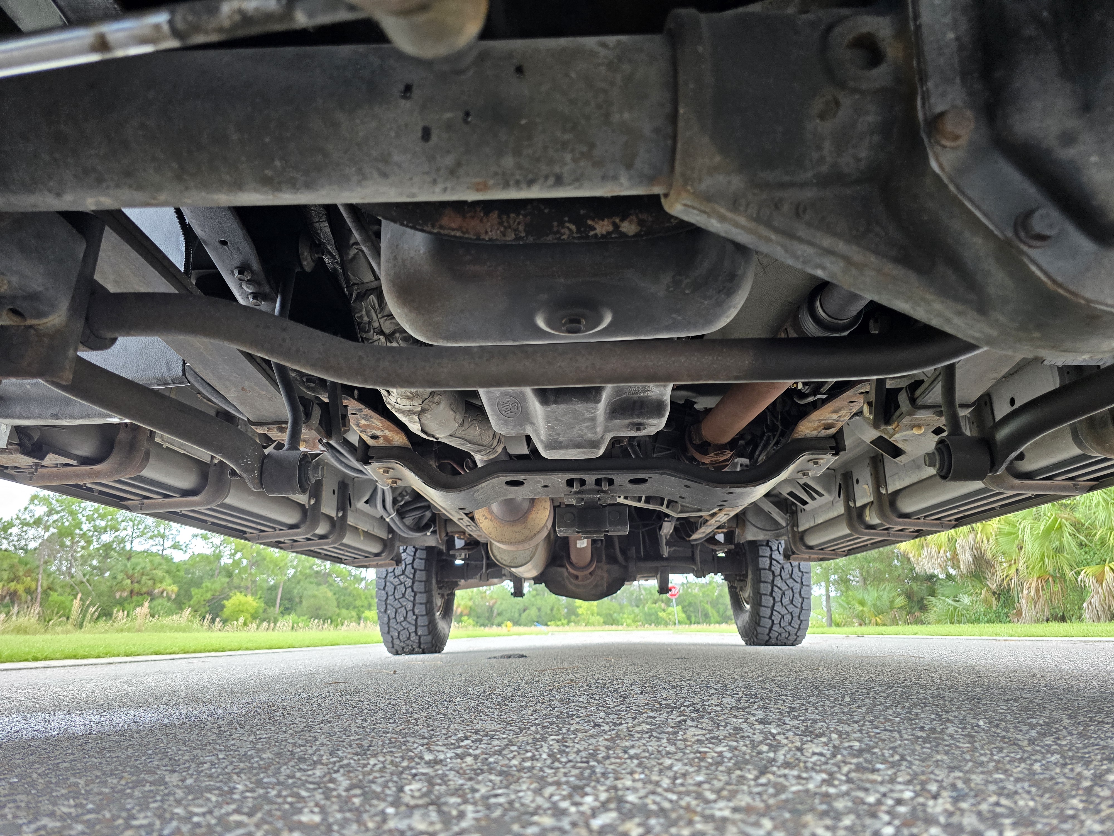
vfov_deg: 58.9
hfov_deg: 73.9
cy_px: 418
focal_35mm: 23
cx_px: 557
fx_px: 740
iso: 200
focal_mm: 6.3
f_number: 1.7
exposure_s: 1/120
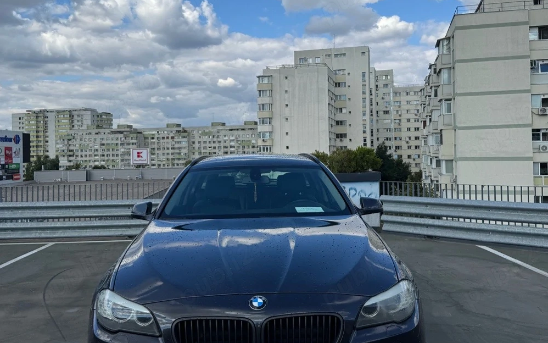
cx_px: 274
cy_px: 141
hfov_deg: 56.7
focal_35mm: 34
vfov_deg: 37.2
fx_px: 508
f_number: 1.78
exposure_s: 1/4950
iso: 80
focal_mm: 6.76
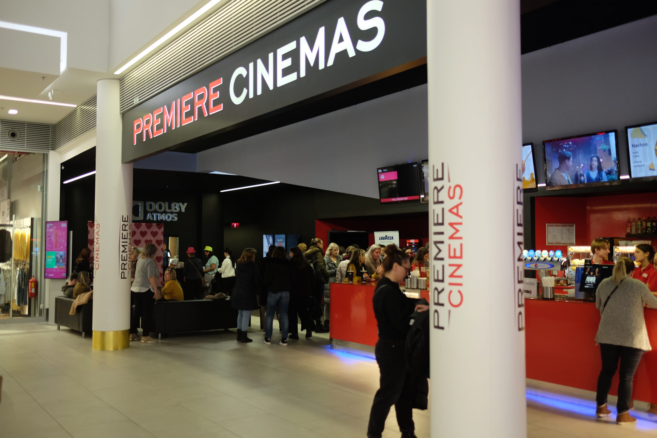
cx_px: 328
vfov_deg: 37.9
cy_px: 219
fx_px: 639
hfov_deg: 54.4
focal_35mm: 35
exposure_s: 1/100
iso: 400
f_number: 1.4
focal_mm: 23
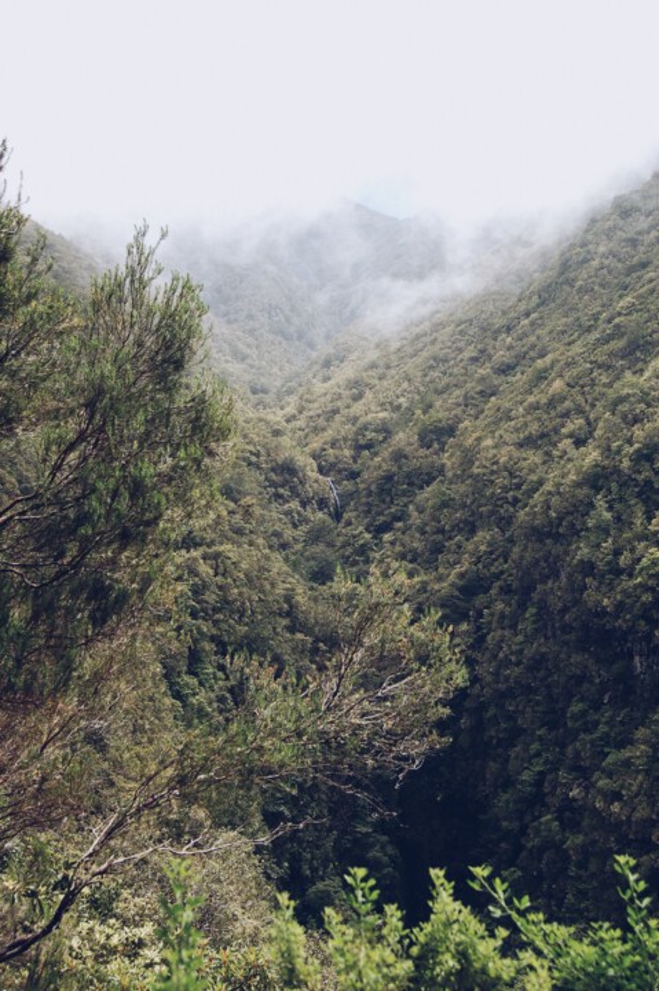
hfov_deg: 34.2
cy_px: 496
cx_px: 330
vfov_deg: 49.6
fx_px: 1072
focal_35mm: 39
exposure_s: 1/250
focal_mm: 26
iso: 200
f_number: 8
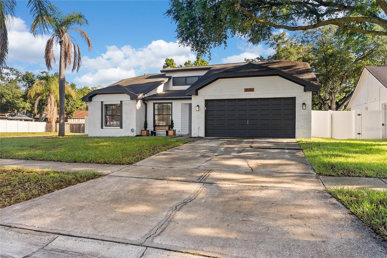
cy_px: 129
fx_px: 258
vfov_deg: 53.2
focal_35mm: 24
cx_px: 194
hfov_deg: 73.7
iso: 100
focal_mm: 24
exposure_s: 1/15
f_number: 8
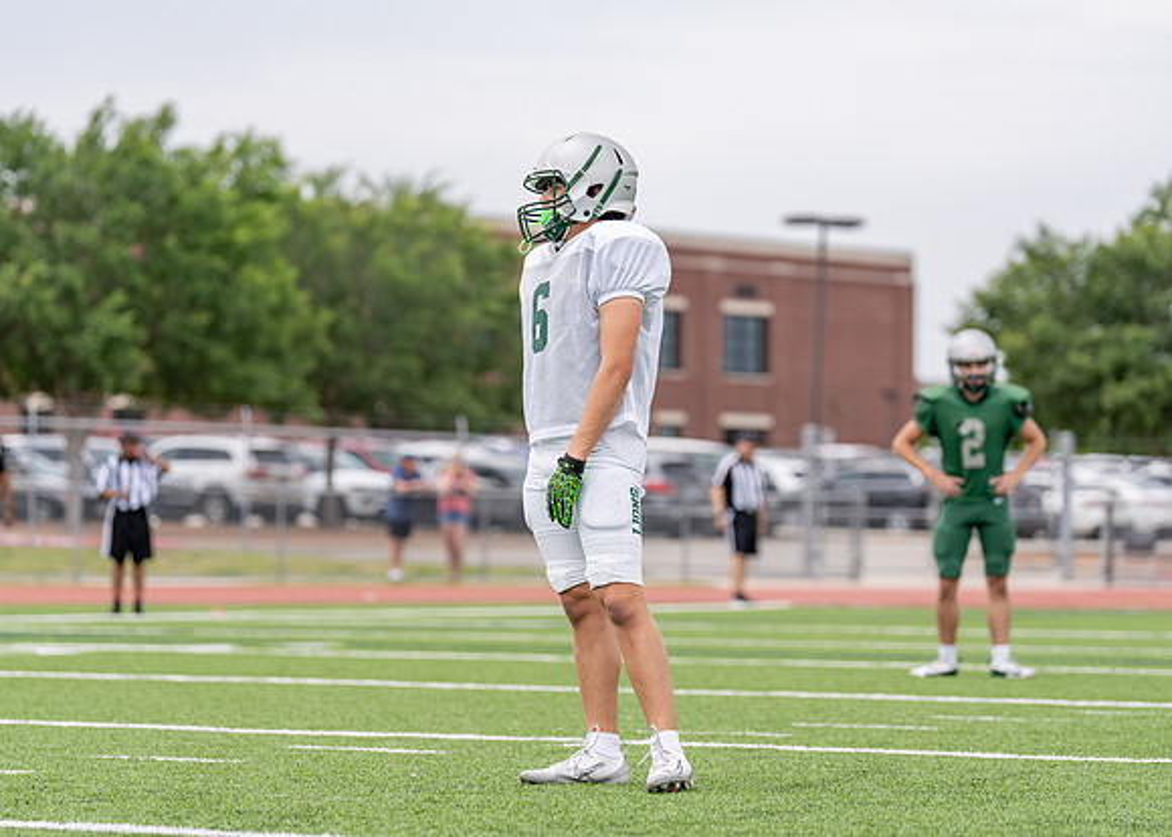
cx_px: 581
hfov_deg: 14.1
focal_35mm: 143
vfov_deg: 10.1
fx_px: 4747
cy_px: 409
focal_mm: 121
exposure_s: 1/2500
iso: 250
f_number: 2.8
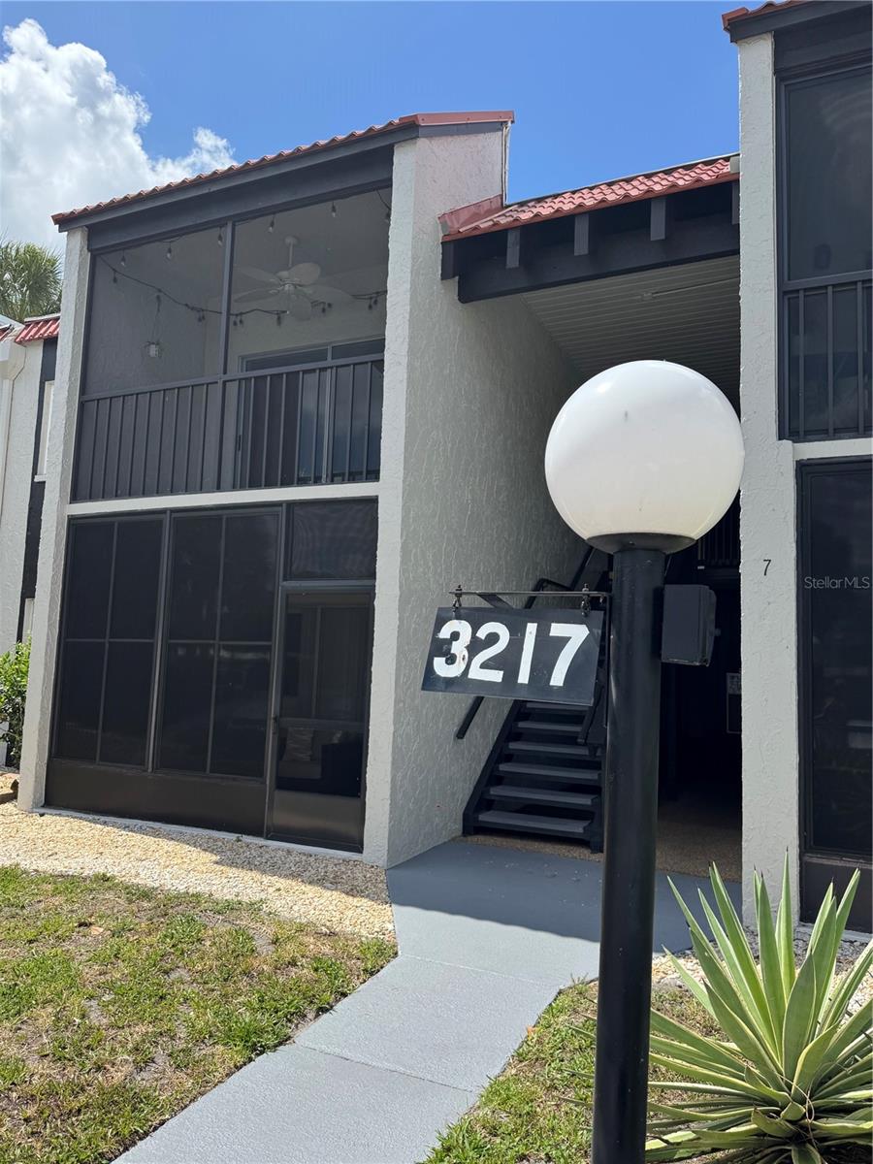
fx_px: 807
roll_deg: -1.5
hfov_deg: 56.8
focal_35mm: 24
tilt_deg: +6.5
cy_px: 582
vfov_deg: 71.6
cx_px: 436
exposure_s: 1/3802
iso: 80
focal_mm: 6.76
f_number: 1.78
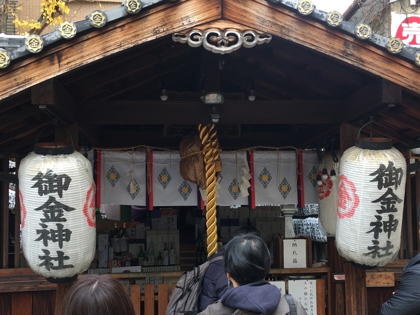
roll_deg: +1.2
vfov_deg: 33.5
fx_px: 522
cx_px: 225
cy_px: 193
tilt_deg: +3.9
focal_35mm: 43
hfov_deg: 43.8
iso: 25
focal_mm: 4.15
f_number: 2.2
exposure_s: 1/60
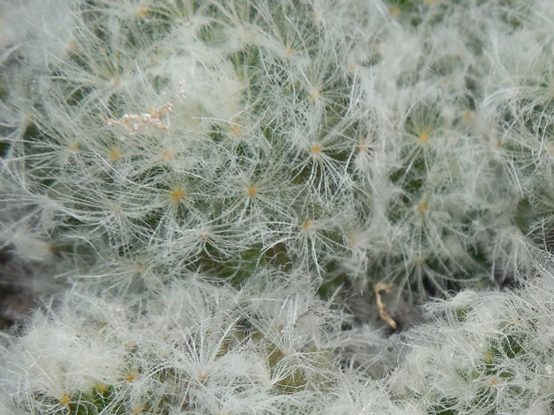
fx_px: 1264
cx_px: 476
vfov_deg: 18.5
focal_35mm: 79
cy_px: 337
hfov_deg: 24.2
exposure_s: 1/320
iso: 125
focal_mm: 5.6
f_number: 3.6
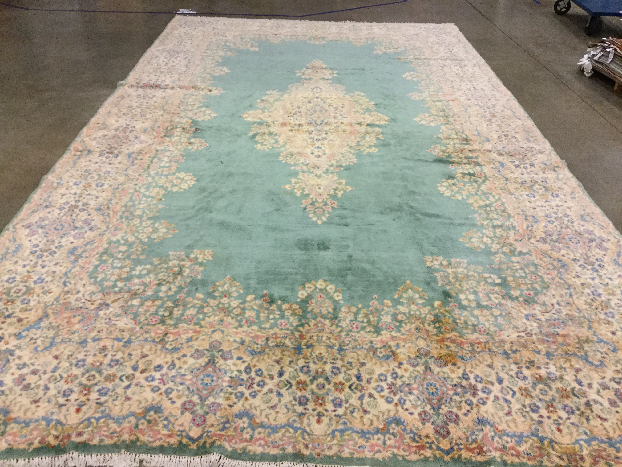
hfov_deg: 58.4
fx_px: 557
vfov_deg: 45.4
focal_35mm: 31
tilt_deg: -35.2
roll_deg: -1.5
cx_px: 311
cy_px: 234
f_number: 2.4
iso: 125
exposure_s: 1/30
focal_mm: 3.3
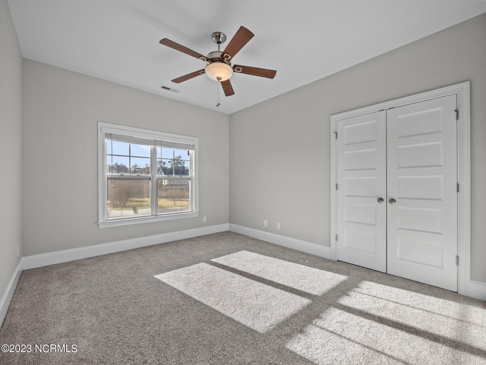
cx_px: 243
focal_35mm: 14
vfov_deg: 85.7
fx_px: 197
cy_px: 182
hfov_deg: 102.1
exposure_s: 1/125
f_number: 4
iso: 400
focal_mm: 7
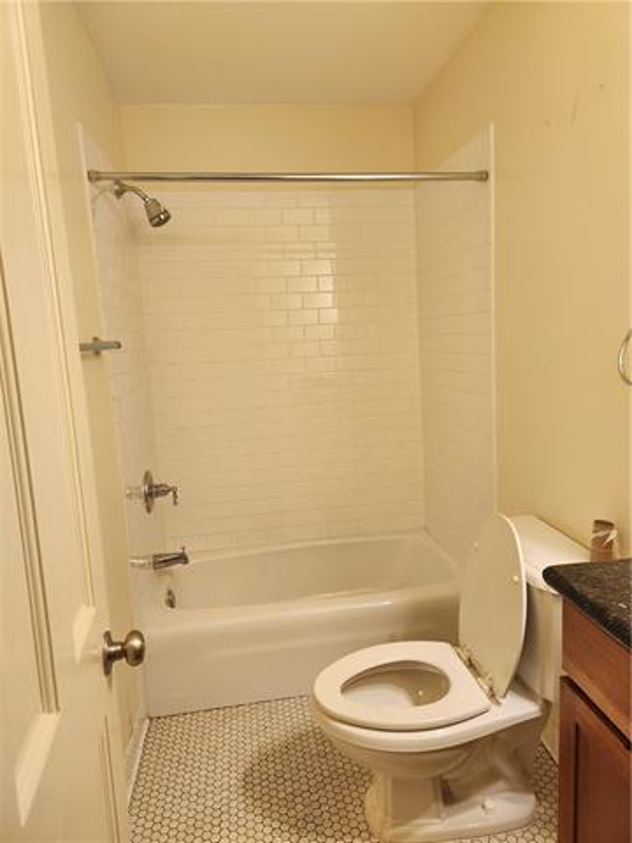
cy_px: 422
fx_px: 560
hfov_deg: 58.9
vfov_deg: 73.9
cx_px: 316
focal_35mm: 23
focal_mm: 5.4
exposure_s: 1/120
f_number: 1.8
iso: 320
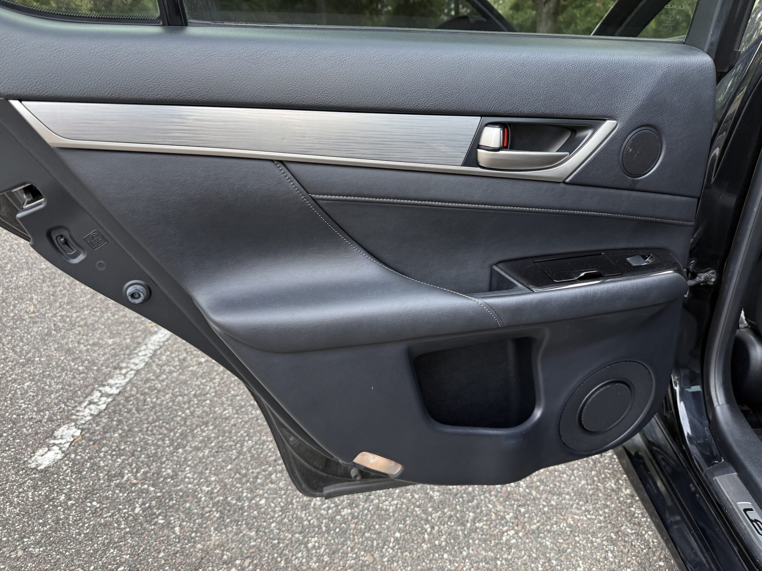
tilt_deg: -24.7
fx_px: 528
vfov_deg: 56.8
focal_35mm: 24
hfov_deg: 71.6
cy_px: 286
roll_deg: +3.5
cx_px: 381
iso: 125
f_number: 1.78
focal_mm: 6.76
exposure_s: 1/121
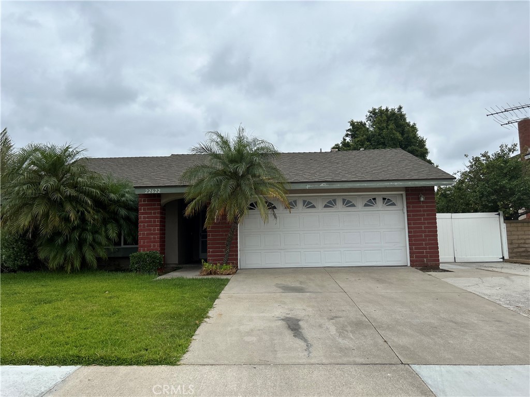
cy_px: 198
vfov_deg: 53.1
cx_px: 265
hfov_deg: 67.3
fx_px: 398
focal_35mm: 26
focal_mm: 5.7
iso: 50
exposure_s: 1/2841
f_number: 1.5
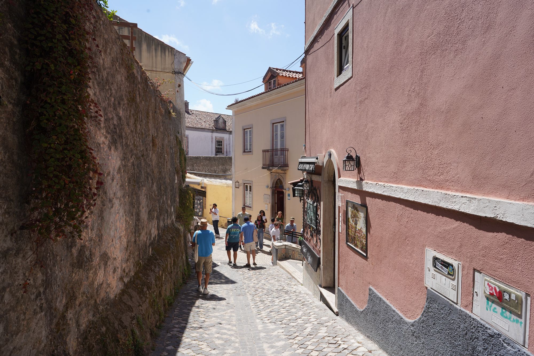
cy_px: 178
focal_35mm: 24
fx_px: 356
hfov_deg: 73.7
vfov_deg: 53.1
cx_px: 267
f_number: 13
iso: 100
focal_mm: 24
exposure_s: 1/100
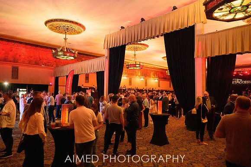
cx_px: 123
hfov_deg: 71.8
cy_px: 83
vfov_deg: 51.6
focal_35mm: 25
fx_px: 173
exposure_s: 1/100
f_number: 2.8
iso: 5000
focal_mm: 24
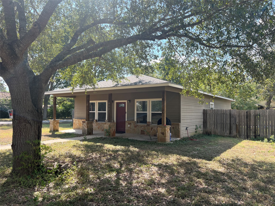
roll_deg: -0.5
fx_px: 207
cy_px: 103
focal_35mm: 26
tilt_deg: +1.9
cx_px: 138
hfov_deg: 67.3
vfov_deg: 53.1
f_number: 1.5
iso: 50
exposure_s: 1/965
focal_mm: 5.7
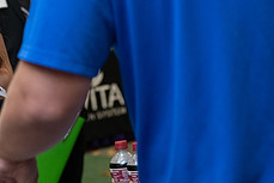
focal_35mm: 142
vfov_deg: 9.5
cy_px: -36
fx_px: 1081
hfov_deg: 14.3
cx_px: 31
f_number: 3.2
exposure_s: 1/200
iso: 1250
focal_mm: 56
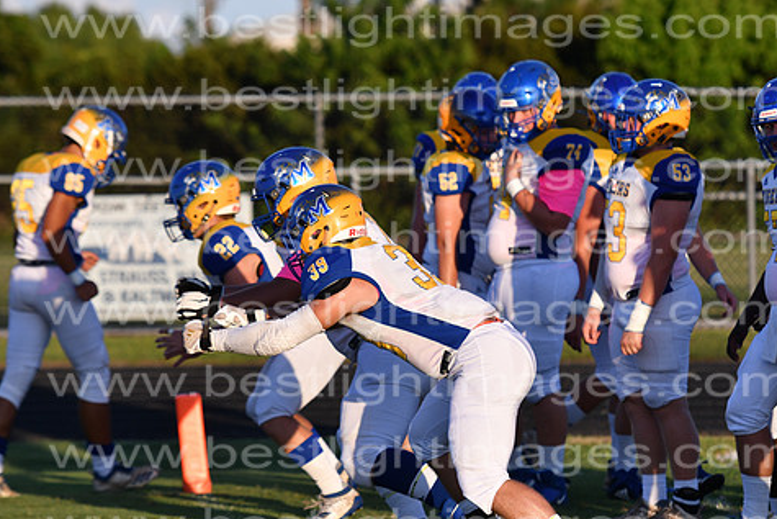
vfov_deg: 4.8
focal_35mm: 284
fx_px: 6123
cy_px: 278
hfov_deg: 7.3
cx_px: 419
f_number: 4
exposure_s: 1/4000
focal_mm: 155
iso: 400
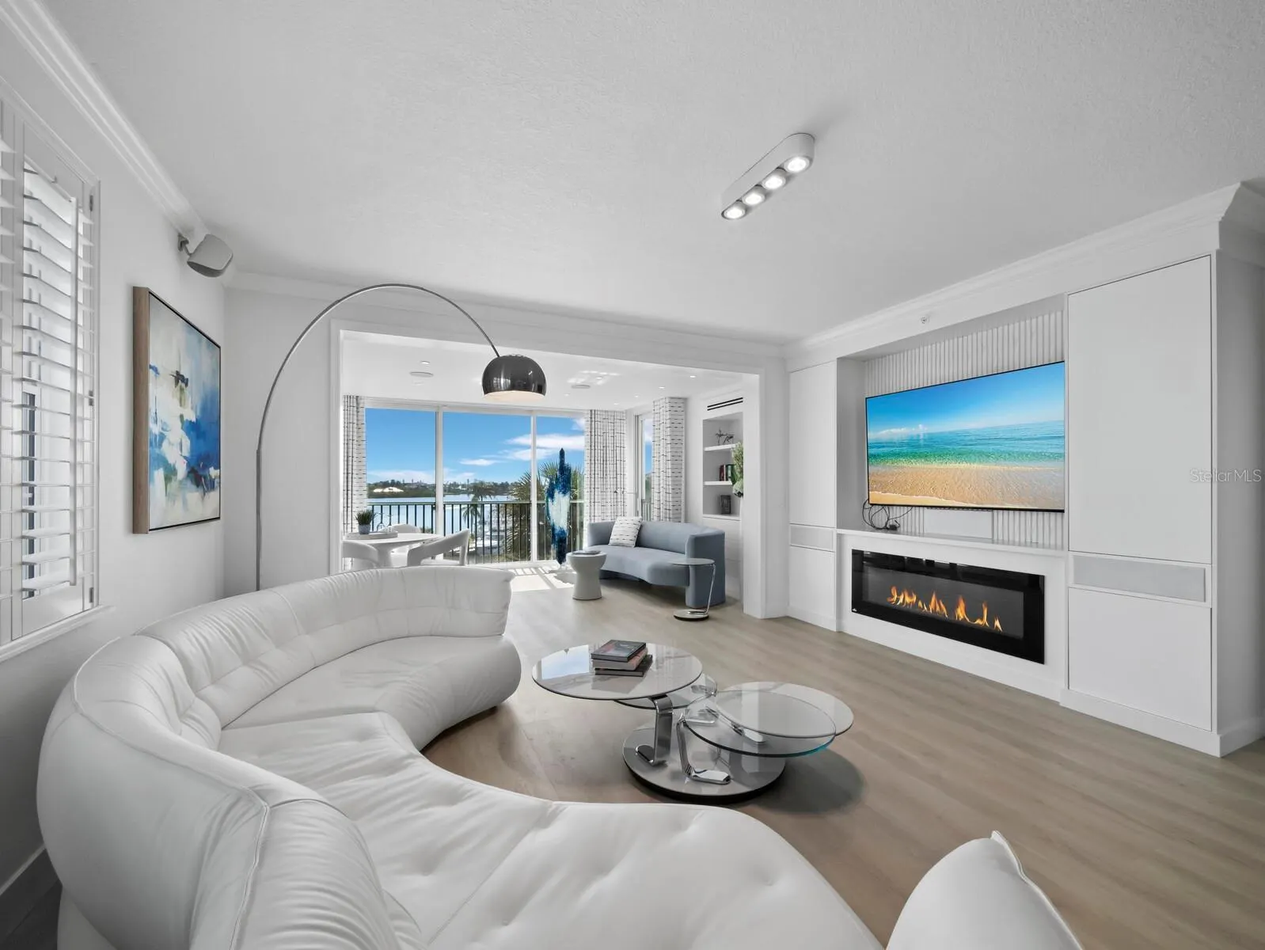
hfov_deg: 102.0
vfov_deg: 85.7
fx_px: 512
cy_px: 475
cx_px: 632
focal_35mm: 14
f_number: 11
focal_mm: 7
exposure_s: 1/13
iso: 400
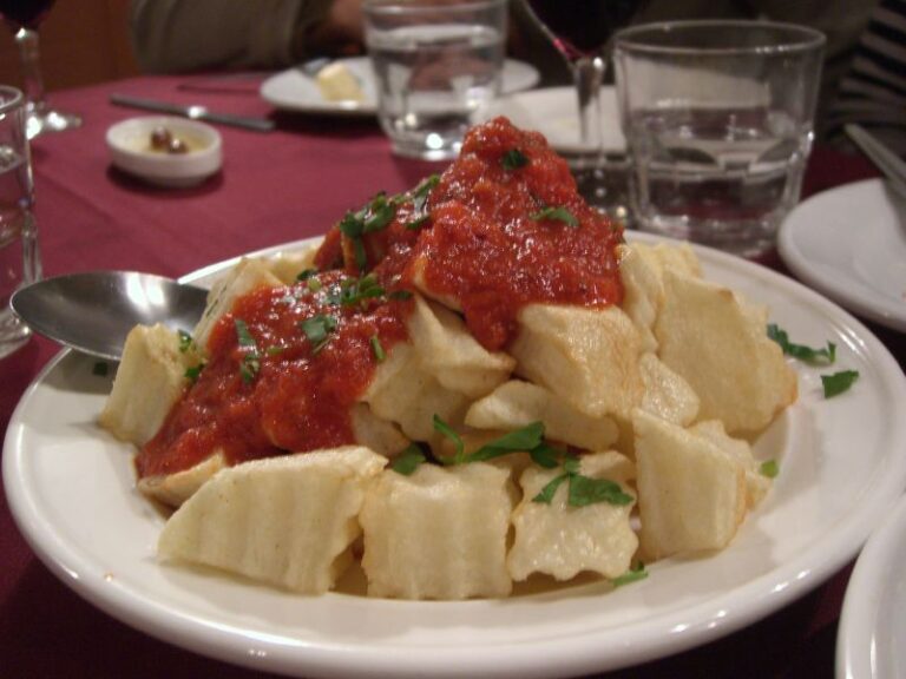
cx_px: 453
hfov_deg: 49.0
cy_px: 340
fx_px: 995
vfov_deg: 37.7
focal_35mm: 38
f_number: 2.8
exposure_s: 1/10
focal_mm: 7.9
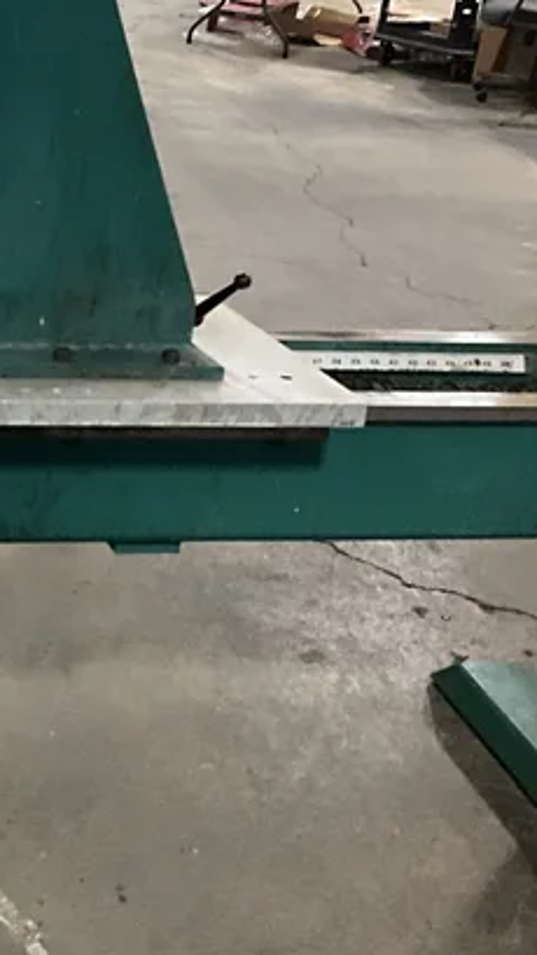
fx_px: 1469
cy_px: 372
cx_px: -103
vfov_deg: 35.9
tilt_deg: -22.6
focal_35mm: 58
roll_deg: -4.7
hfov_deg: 19.5
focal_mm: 3
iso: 320
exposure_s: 1/34
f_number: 1.8
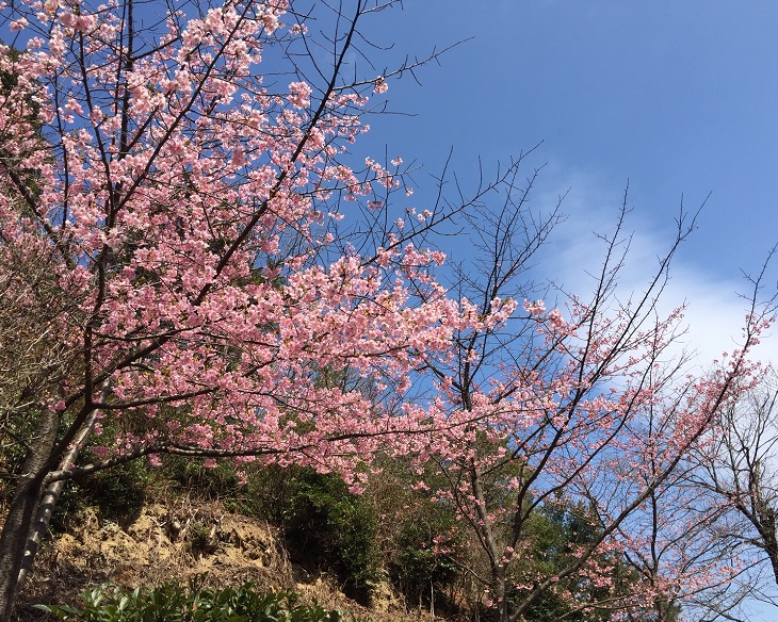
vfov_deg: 47.1
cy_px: 310
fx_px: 714
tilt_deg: +35.8
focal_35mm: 31
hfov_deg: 57.2
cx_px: 385
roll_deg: +10.0
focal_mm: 4.15
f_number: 2.2
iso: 32
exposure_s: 1/1582
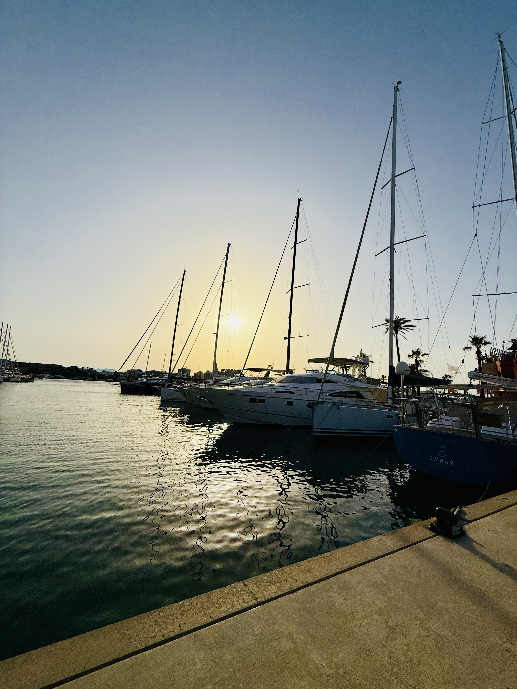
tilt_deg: +9.4
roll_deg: -4.7
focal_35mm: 14
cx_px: 258
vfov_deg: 102.1
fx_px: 279
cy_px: 344
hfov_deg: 85.7
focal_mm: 2.22
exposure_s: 1/14706
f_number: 2.2
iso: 40
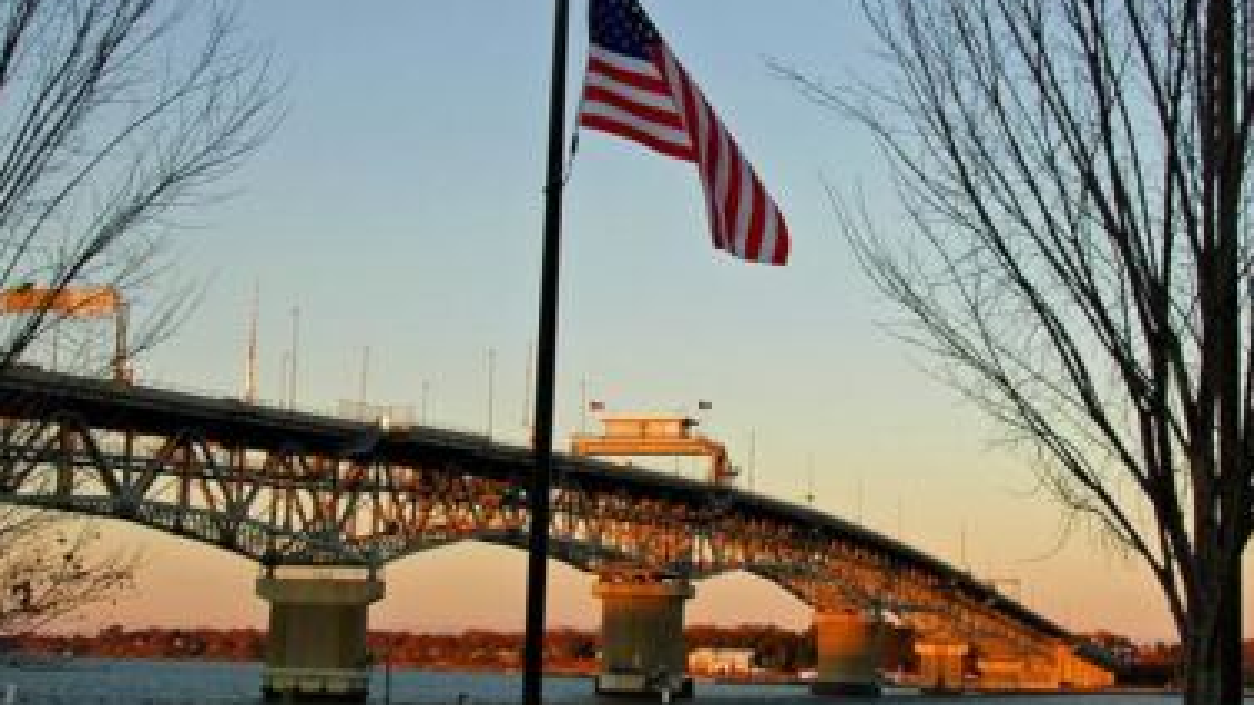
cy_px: 334
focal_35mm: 64
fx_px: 2128
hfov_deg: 32.8
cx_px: 685
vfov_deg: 18.8
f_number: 9
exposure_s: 1/80
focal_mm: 24
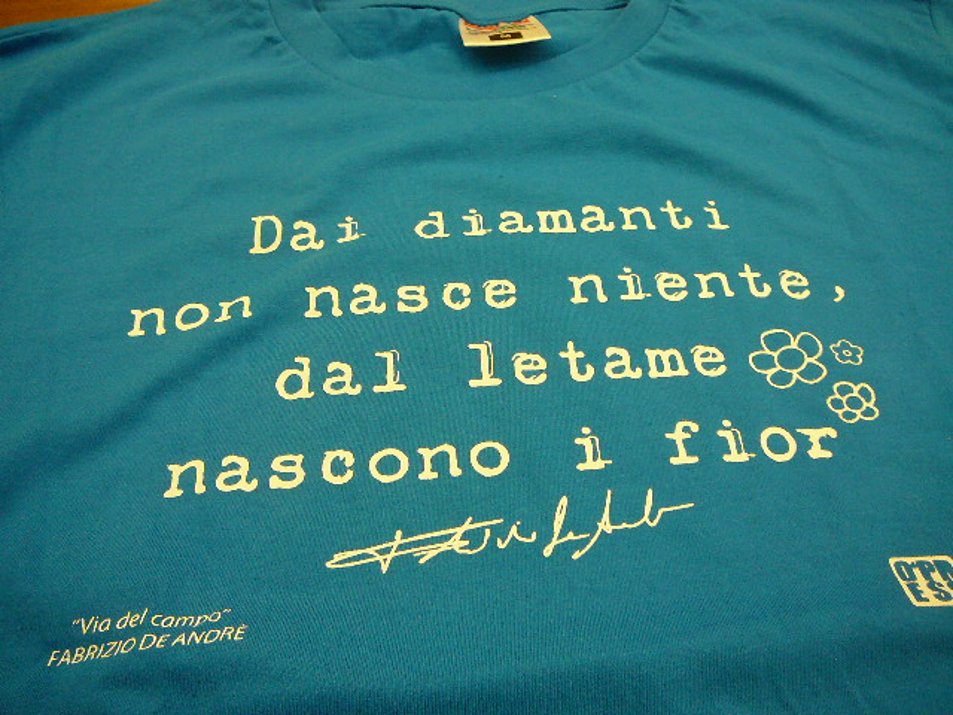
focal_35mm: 35
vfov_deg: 40.7
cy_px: 358
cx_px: 476
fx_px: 964
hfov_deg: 52.6
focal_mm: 5.2
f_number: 2.8
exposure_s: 1/15
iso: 200
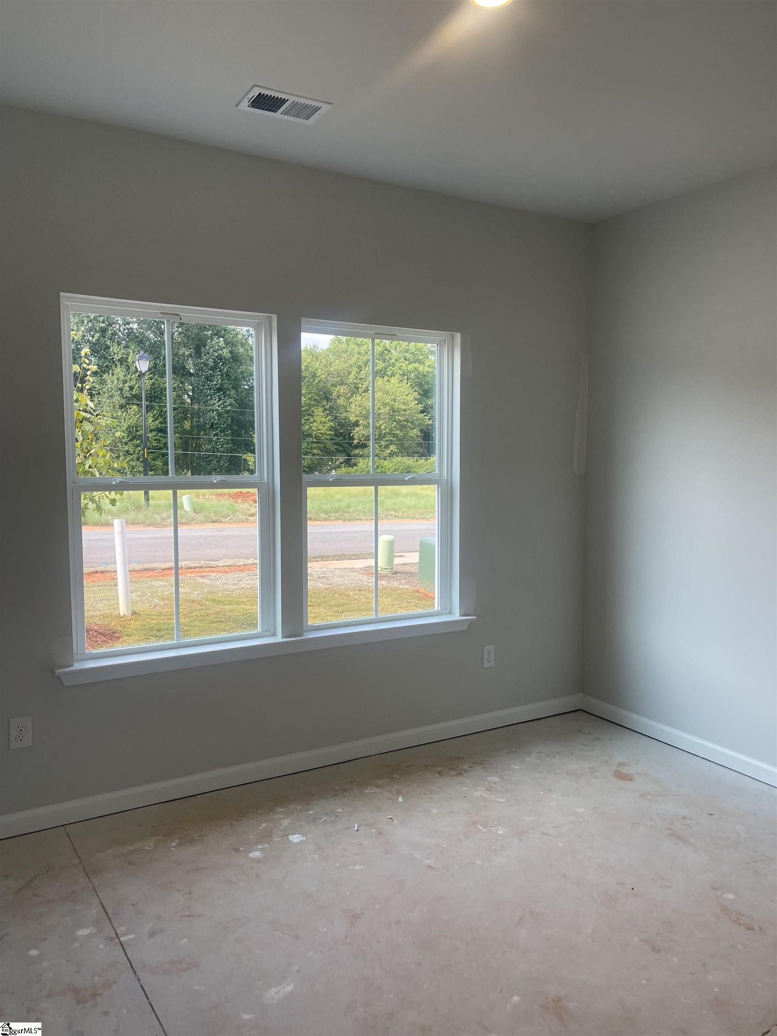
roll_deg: -0.3
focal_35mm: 25
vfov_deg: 69.4
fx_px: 748
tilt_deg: -3.6
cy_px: 518
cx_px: 388
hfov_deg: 54.9
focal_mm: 5.1
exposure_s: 1/383
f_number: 1.6
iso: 32
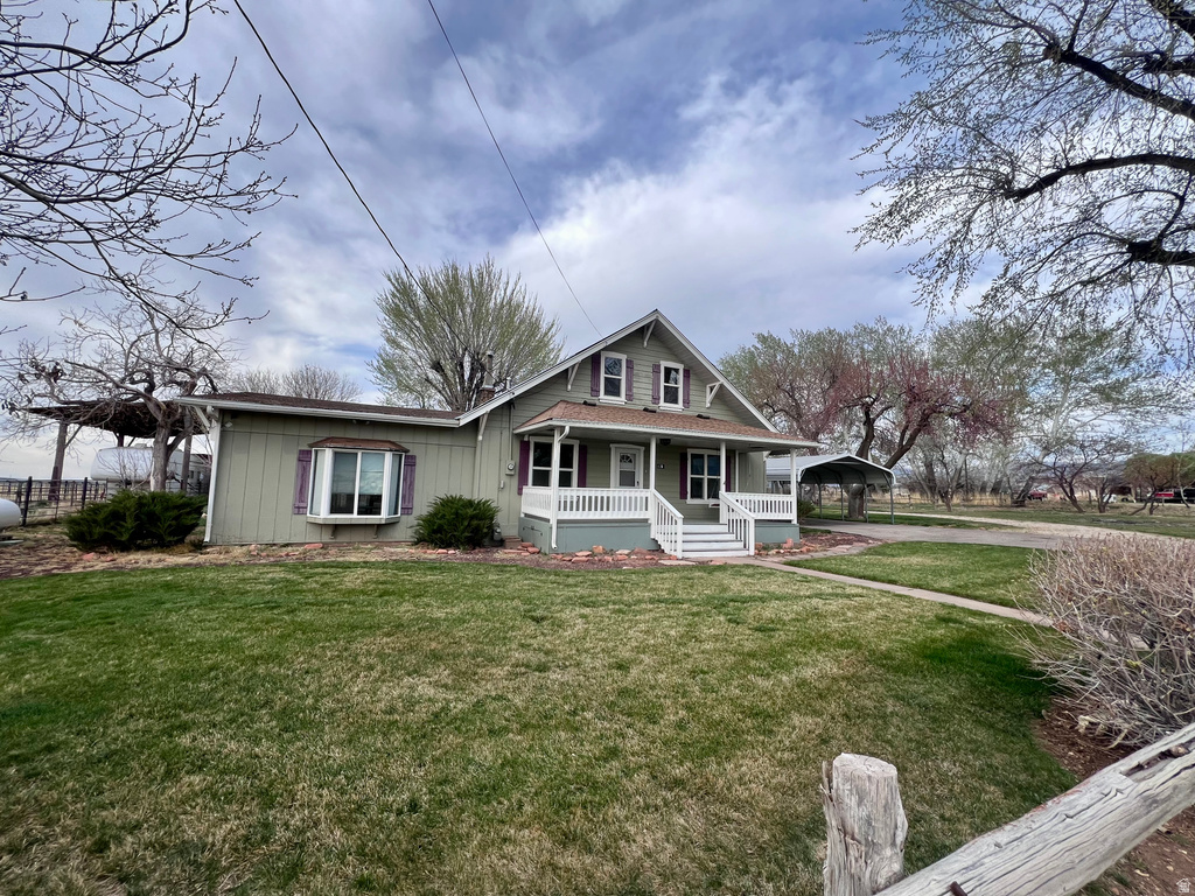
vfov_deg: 89.9
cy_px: 448
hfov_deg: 106.2
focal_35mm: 13
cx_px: 598
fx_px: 449
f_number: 1.8
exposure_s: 1/561
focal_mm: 1.57
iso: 32
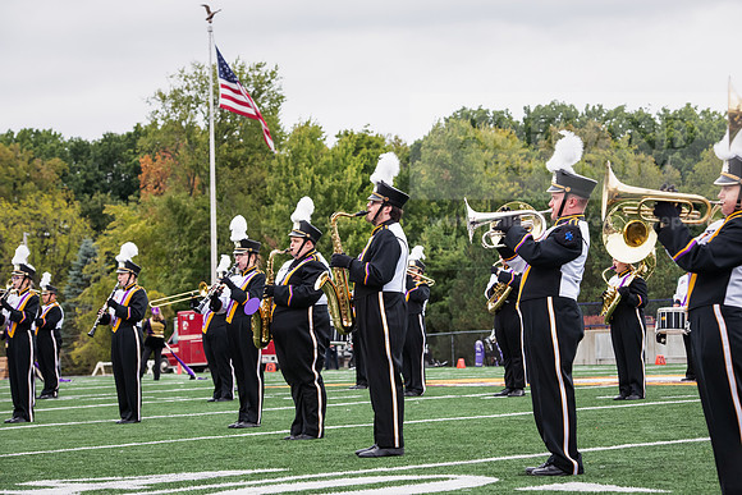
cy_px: 248
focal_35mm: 102
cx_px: 371
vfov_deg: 13.4
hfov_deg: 20.0
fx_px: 2103
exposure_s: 1/400
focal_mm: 102
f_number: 7.1
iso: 1000
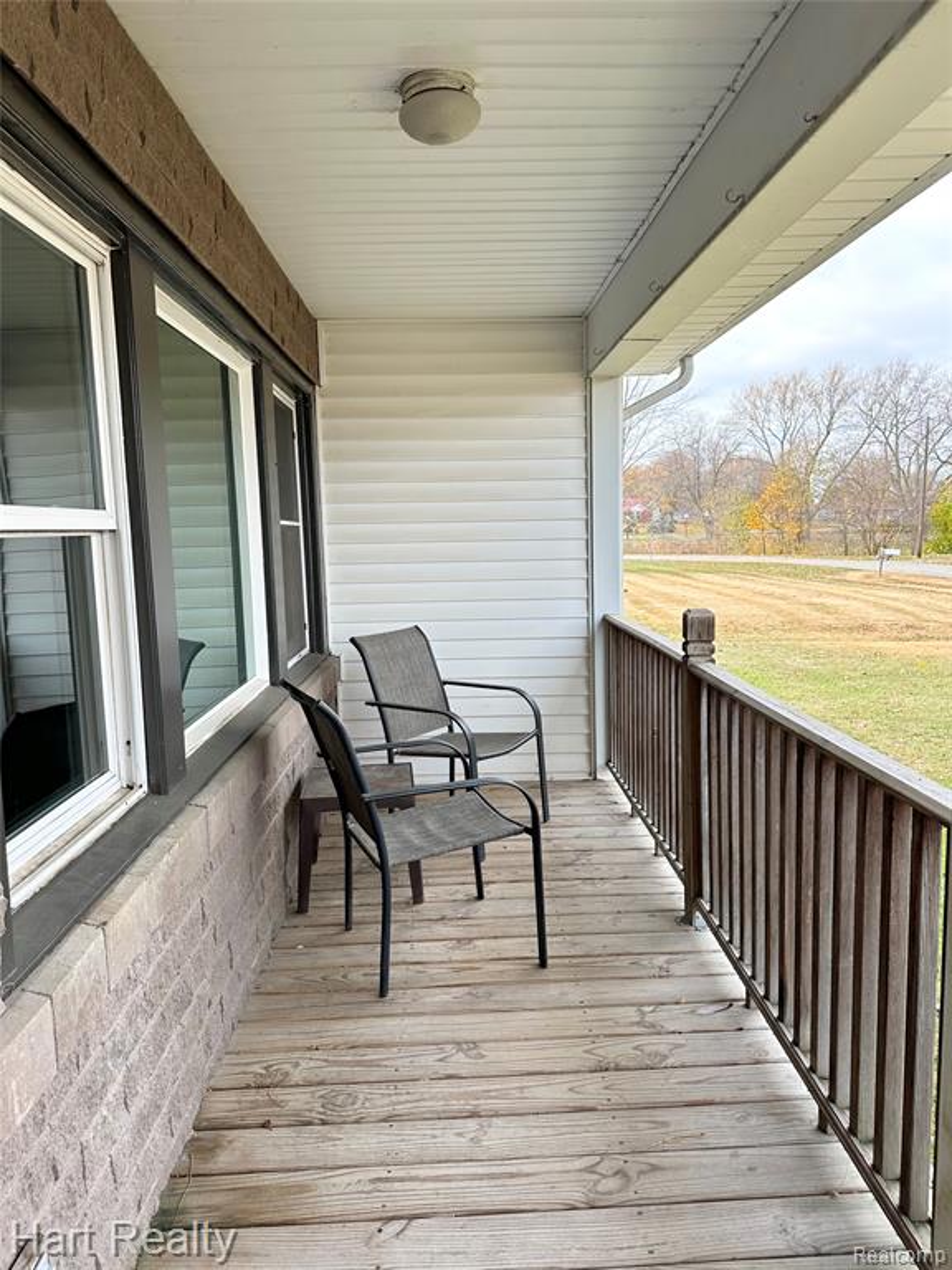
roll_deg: +2.6
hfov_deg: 56.8
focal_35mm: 24
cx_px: 476
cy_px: 635
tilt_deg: -2.9
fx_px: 880
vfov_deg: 71.6
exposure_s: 1/431
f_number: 1.78
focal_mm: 6.86
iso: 80
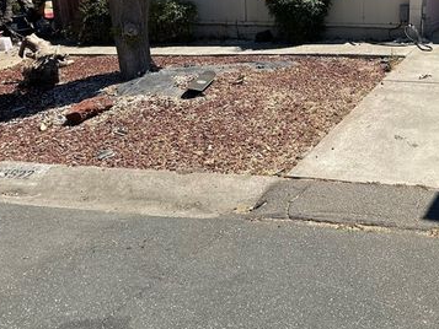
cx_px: 375
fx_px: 546
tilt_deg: -10.2
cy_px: 61
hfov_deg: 41.2
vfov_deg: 32.6
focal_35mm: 43
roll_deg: +1.1
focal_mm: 6.86
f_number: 1.78
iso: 80
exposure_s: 1/4184
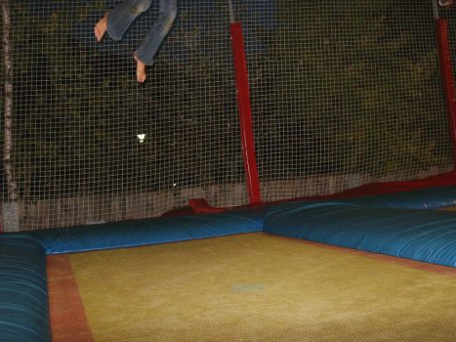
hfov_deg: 41.9
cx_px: 189
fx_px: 593
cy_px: 132
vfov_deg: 32.0
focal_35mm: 45
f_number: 3
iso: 200
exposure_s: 1/45
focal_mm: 7.18
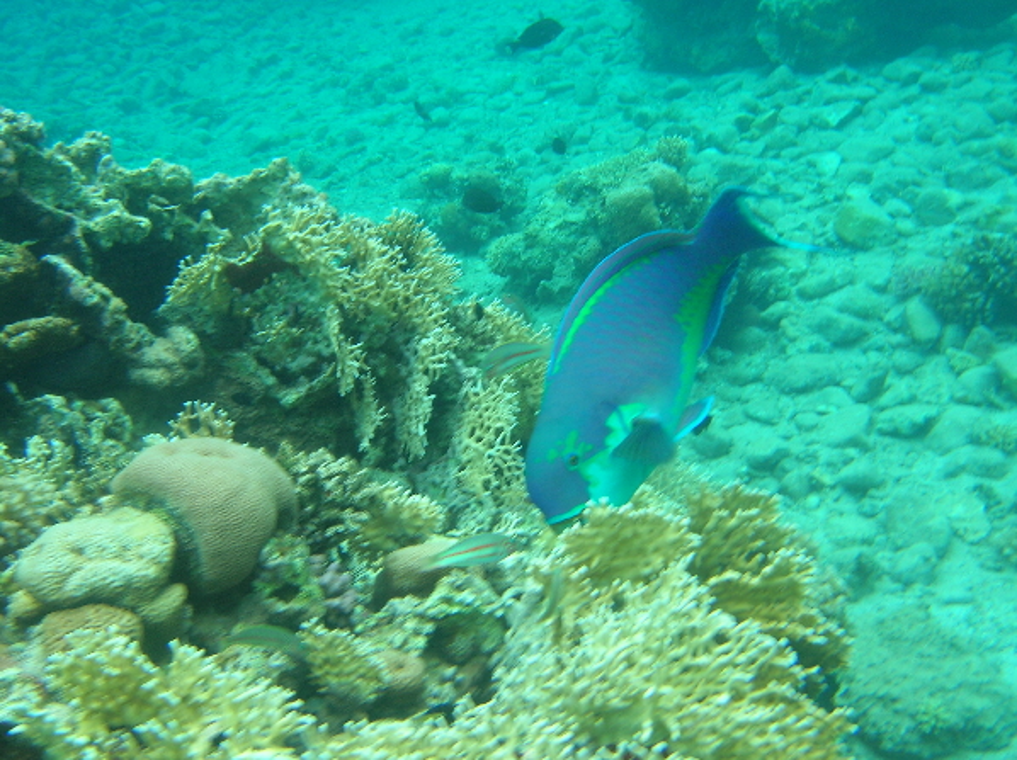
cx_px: 508
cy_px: 380
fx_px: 998
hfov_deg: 54.0
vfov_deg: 41.7
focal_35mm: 34
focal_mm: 5.7
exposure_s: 1/60.2
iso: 50
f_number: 4.9
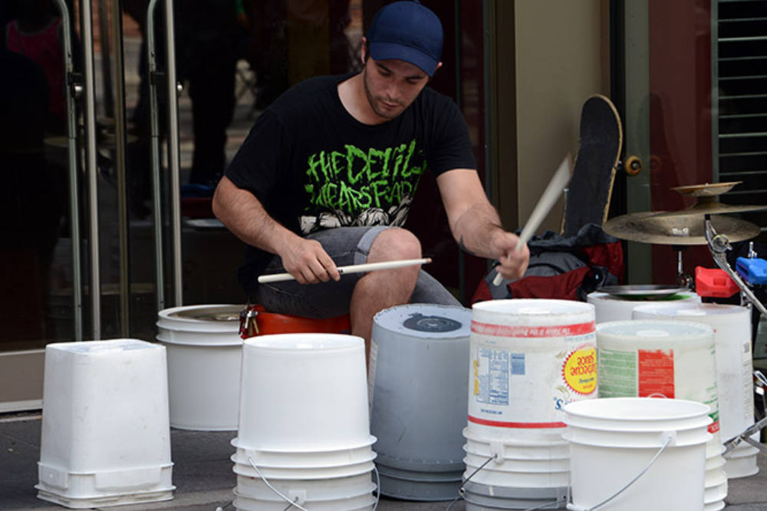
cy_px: 256
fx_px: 3408
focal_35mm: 160
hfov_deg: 12.8
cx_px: 384
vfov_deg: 8.6
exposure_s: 1/250
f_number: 6.3
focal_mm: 160
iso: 400
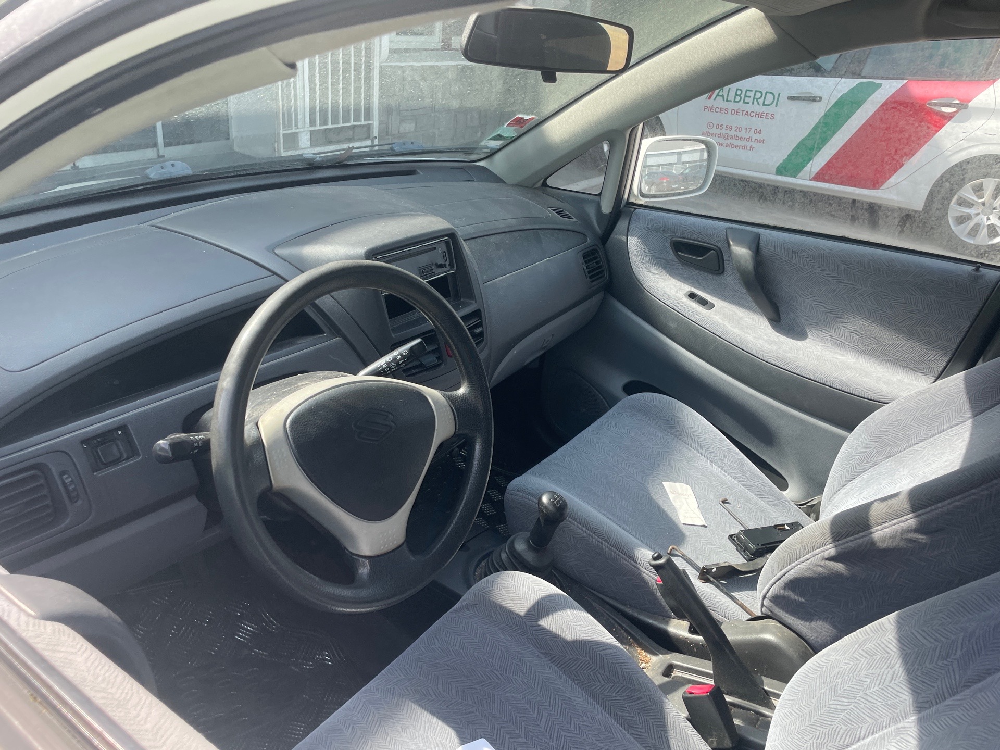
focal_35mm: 26
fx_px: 751
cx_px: 500
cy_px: 375
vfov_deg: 53.1
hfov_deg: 67.3
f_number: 1.6
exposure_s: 1/463
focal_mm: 4.2
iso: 32
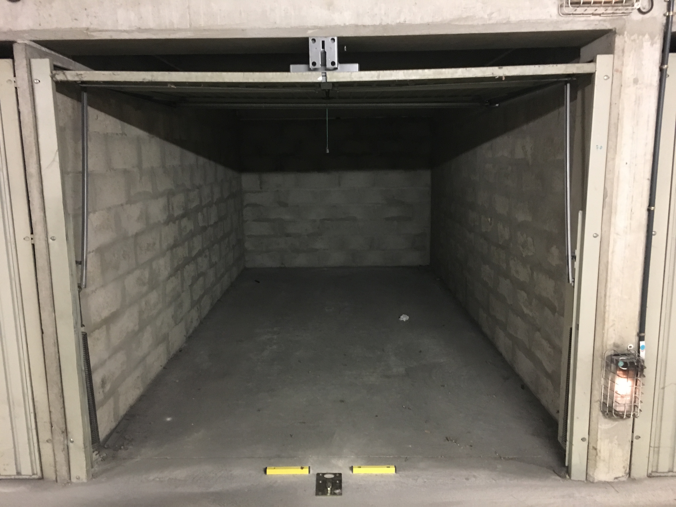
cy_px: 254
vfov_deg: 48.2
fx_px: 566
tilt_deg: -12.1
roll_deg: +0.2
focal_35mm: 29
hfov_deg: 61.7
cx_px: 338
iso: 400
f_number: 2.2
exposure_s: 1/17
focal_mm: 4.15
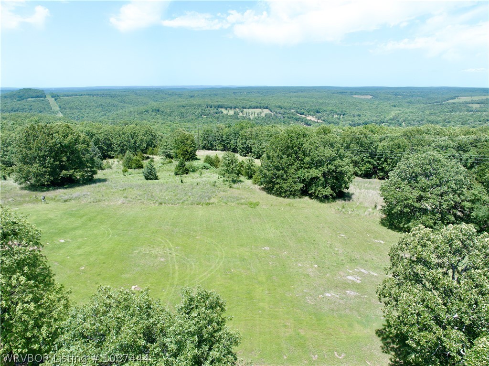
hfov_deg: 71.6
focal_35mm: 24
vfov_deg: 56.7
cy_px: 183
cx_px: 244
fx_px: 339
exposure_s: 1/1600
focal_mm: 12.29
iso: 200
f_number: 2.8
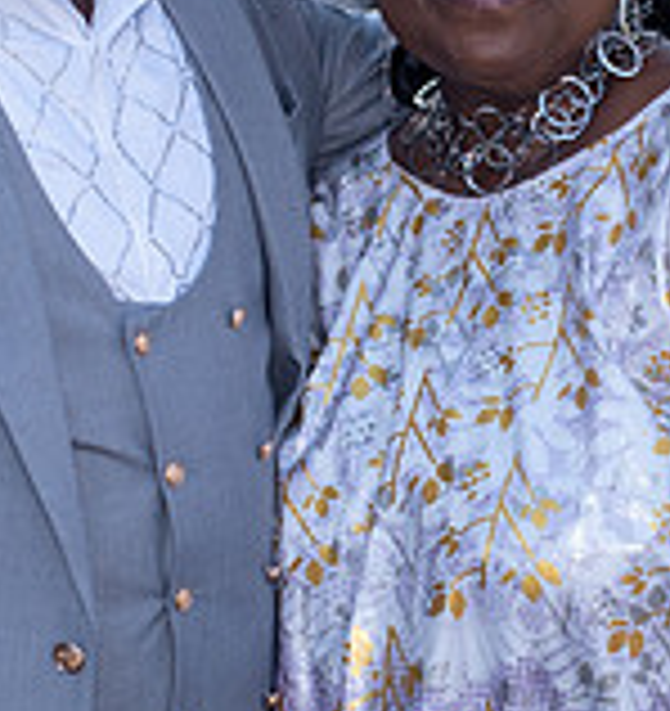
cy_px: 243
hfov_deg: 11.0
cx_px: 541
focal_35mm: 153
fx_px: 3453
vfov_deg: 11.7
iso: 500
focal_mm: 35
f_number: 2.5
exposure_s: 1/5000
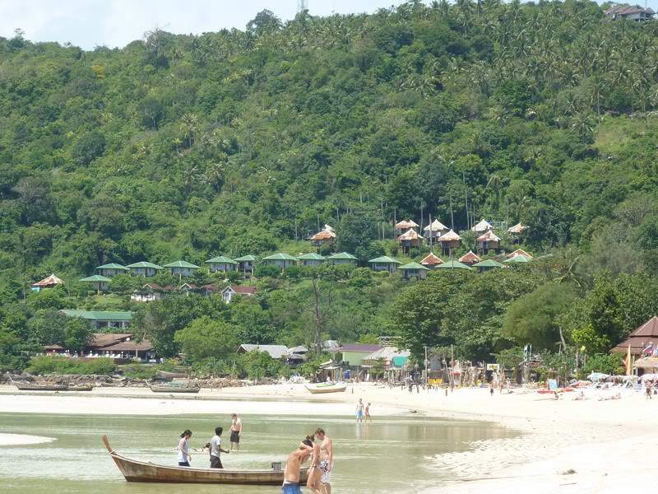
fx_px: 2528
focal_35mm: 133
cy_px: 247
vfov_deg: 11.1
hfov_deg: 14.8
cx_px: 329
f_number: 4.4
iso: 80
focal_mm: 18.2
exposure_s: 1/400
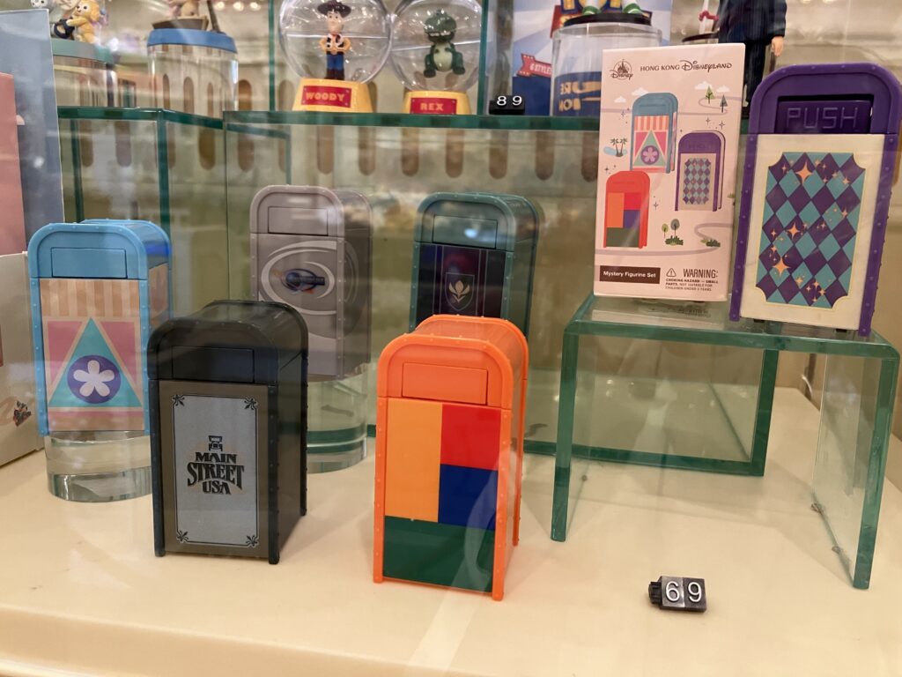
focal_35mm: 28
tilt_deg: -10.9
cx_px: 451
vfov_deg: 49.7
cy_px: 338
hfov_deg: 63.4
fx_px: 730
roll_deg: -2.3
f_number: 1.8
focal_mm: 3.99
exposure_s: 1/50
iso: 125
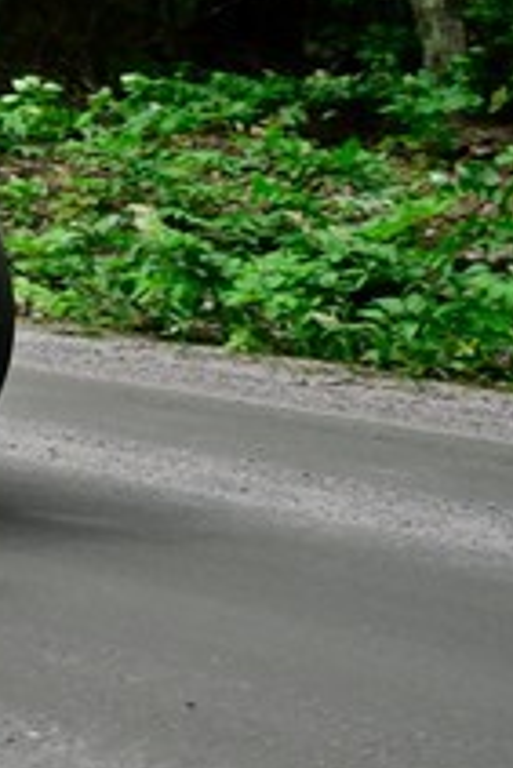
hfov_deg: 11.6
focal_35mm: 105
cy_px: 60
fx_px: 2241
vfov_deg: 19.1
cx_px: -535
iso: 1000
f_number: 13
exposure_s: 1/500
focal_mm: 37
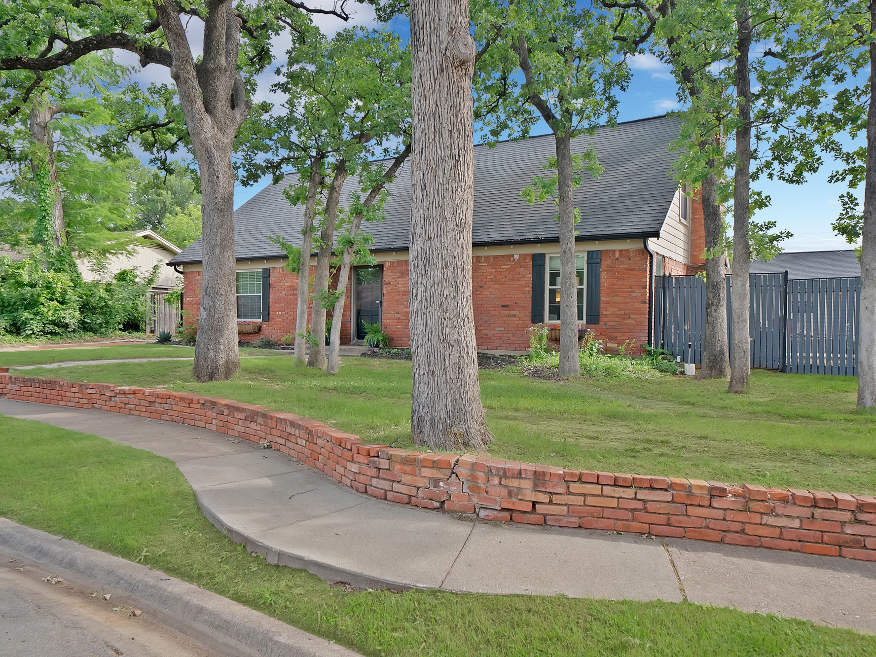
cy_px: 329
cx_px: 421
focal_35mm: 26
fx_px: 658
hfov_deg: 67.3
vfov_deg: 53.1
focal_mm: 24
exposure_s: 1/50
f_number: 9
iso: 640
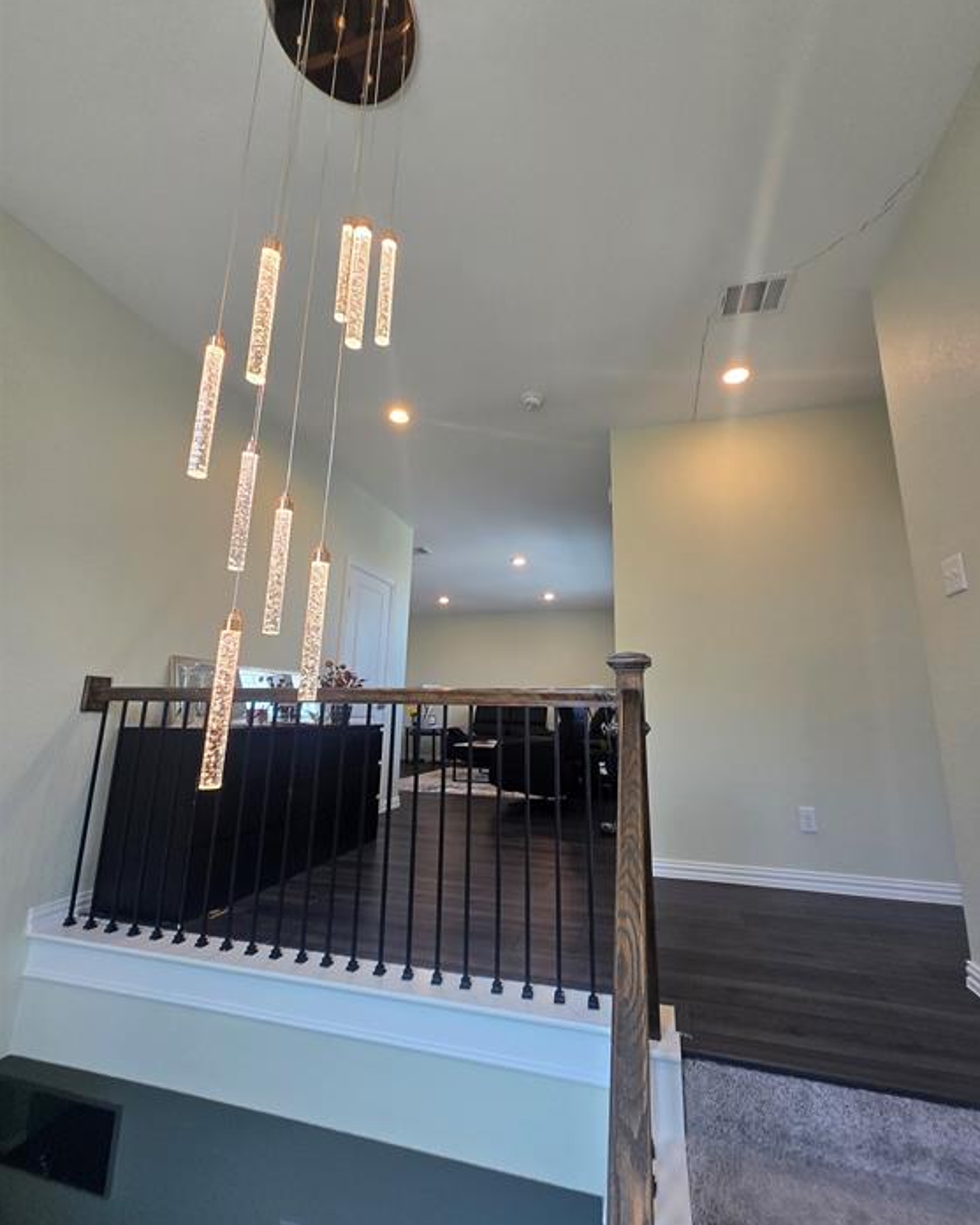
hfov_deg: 88.0
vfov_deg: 100.7
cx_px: 505
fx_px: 507
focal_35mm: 14
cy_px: 609
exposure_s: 1/60
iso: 64
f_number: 2.2
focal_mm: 1.7
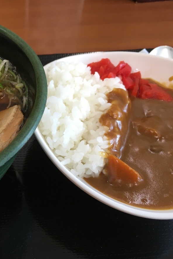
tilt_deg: -48.2
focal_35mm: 41
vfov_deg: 47.4
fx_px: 295
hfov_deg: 30.9
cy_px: 128
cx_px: 11
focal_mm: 4.15
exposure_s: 1/30
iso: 80
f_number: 2.2
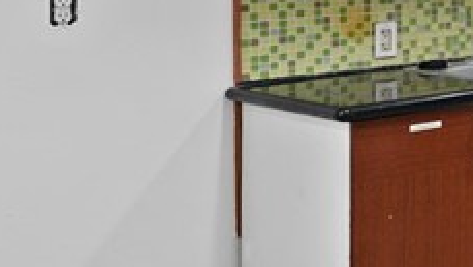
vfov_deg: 15.6
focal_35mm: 75
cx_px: 911
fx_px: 941
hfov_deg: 19.1
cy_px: -34
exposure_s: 1/15
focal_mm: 16
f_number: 4
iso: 250
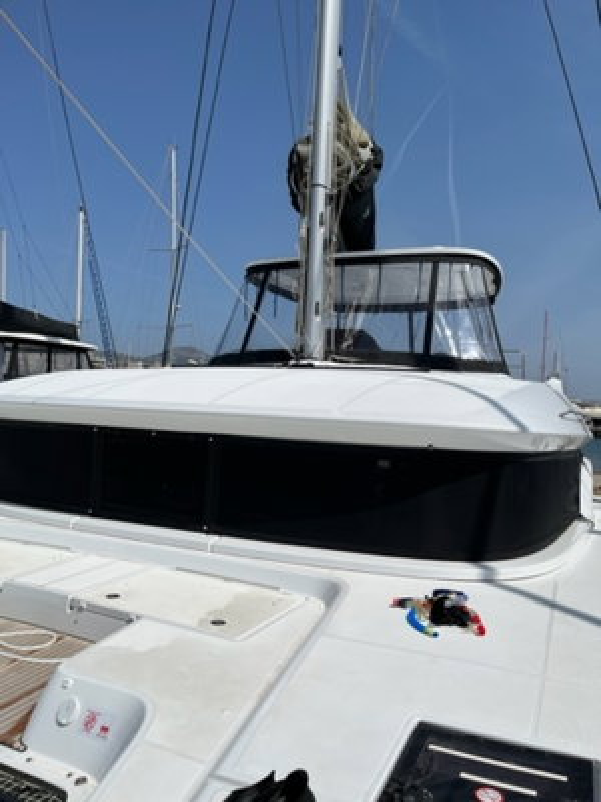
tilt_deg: -0.5
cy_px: 401
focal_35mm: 26
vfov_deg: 67.3
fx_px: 602
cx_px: 300
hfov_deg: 53.1
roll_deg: -4.7
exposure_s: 1/10870
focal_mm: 5.1
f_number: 1.6
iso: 50
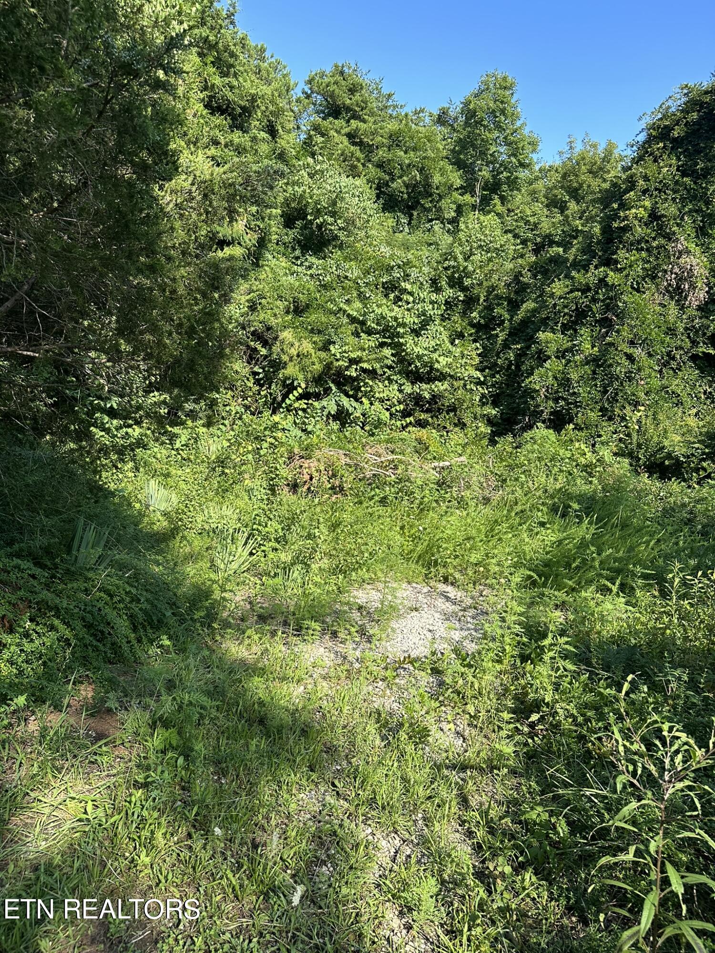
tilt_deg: -4.7
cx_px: 358
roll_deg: -1.0
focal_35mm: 24
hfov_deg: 56.8
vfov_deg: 71.6
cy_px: 476
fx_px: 661
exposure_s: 1/1227
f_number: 1.78
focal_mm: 6.86
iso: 80
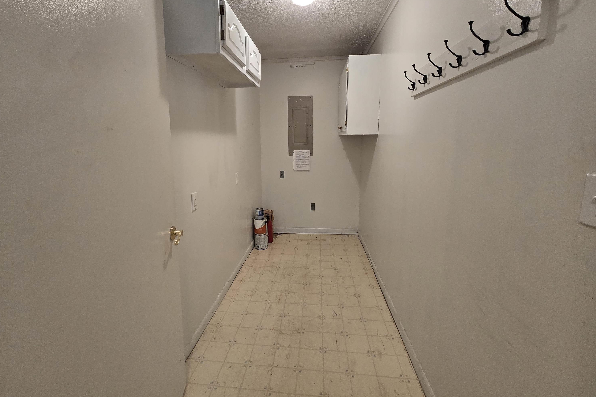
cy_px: 171
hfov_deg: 104.2
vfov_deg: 80.8
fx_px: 232
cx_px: 290
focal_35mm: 14
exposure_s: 1/60
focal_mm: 2.2
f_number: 2.2
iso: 320
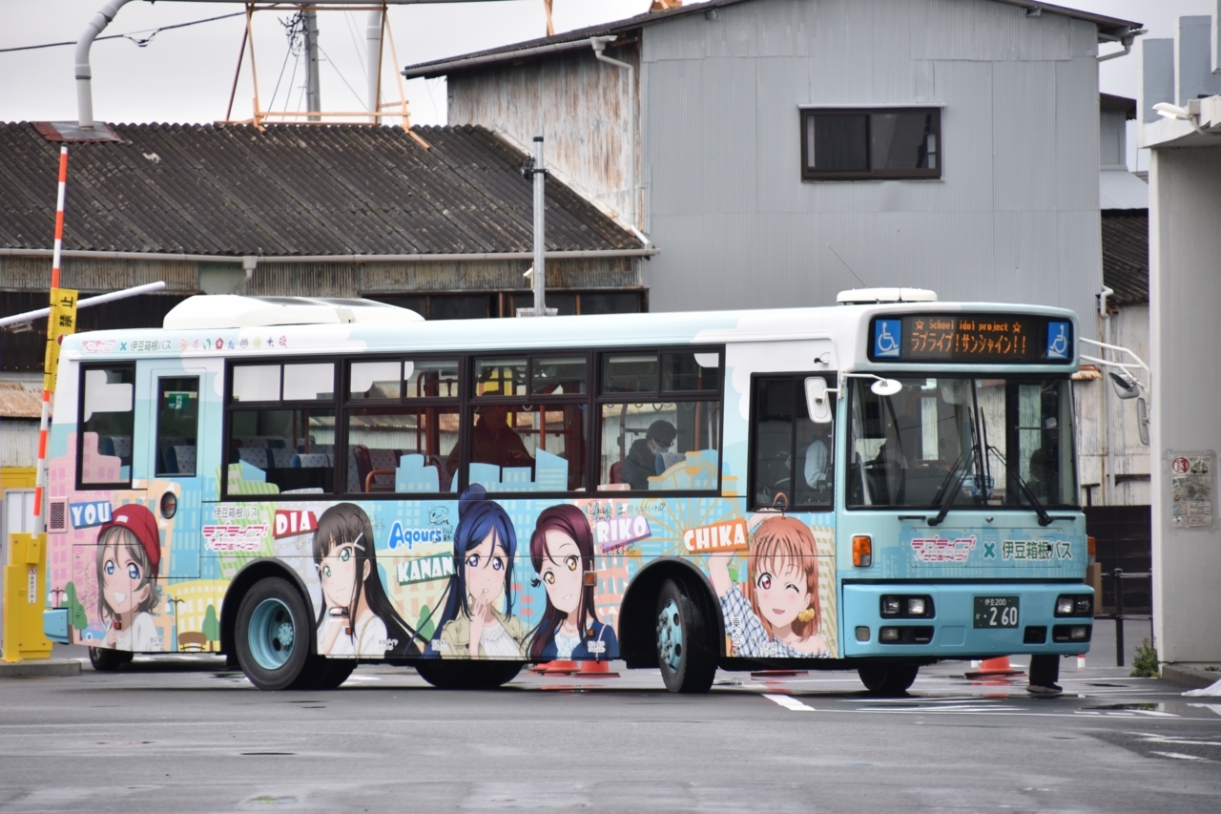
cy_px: 407
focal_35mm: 232
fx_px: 7884
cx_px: 610
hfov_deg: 8.9
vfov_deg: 5.9
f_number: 6.3
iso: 100
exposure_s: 1/100
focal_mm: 155
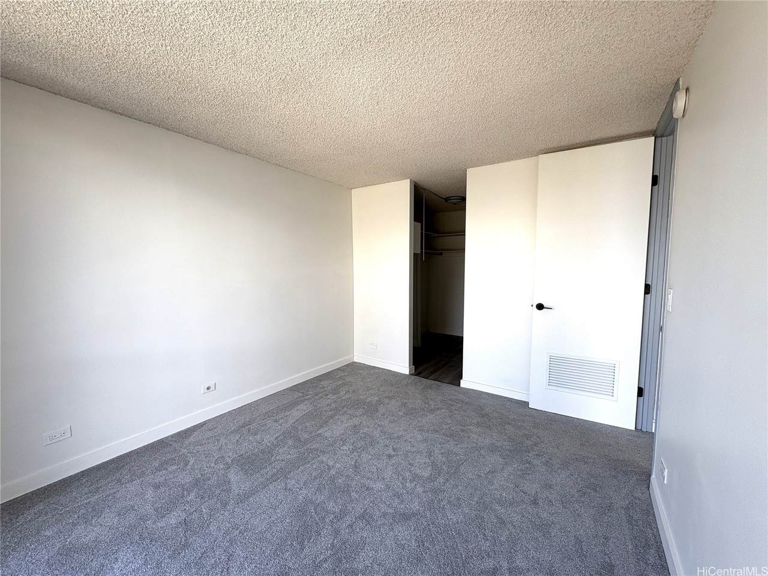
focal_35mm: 14
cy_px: 288
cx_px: 384
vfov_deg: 85.7
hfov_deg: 102.1
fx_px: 311
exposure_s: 1/198
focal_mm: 2.22
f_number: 2.2
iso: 40
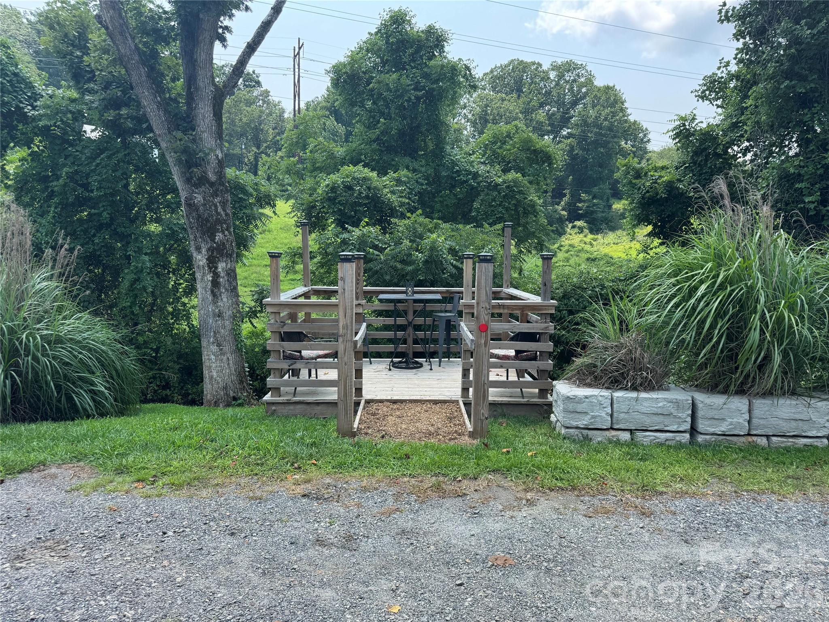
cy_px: 311
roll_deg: -1.1
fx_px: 575
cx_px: 414
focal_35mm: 24
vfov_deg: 56.8
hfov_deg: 71.6
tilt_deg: -6.6
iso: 80
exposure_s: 1/1311
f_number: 1.78
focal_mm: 6.76
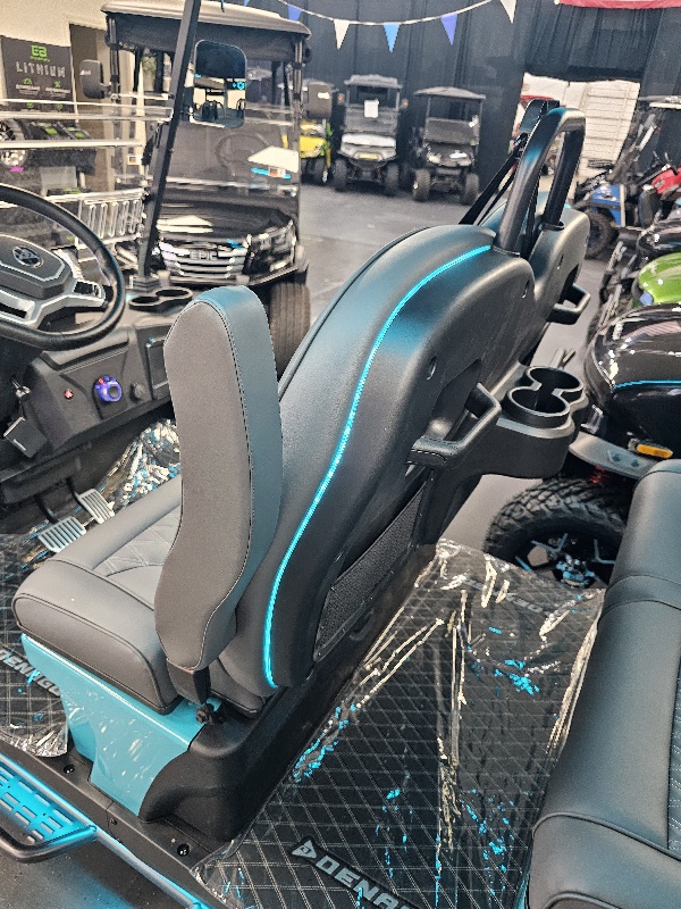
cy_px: 454
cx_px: 340
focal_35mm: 23
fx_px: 603
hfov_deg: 58.9
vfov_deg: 73.9
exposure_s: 1/60.2
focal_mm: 6.3
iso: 640
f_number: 1.7
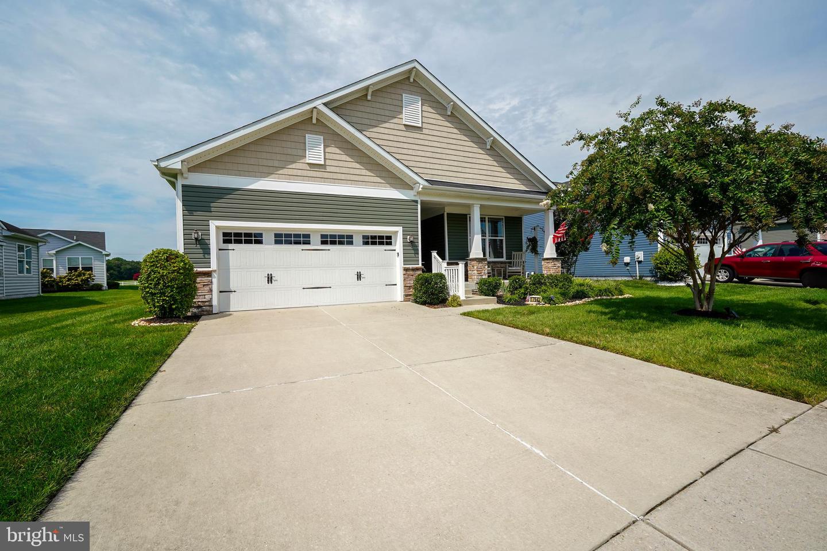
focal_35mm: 15
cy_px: 276
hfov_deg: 100.4
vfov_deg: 77.3
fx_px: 345
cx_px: 414
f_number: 8
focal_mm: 10
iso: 125
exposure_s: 1/320
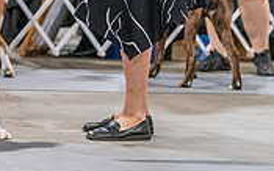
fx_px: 3148
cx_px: -28
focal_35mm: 422
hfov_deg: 5.0
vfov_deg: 3.1
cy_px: -79
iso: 6400
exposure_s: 1/250
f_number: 3.5
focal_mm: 125
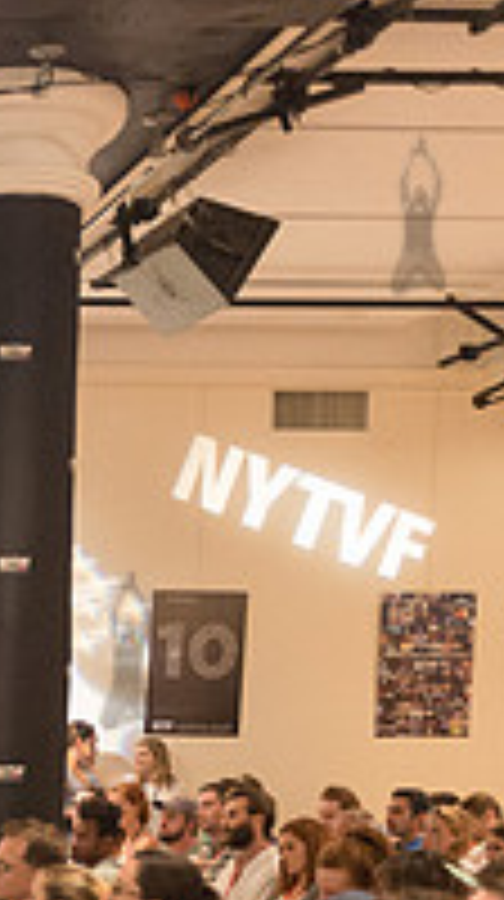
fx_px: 1740
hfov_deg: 14.2
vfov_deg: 27.6
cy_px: 866
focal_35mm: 73
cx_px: -454
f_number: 2.8
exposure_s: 1/200
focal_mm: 24
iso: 4000
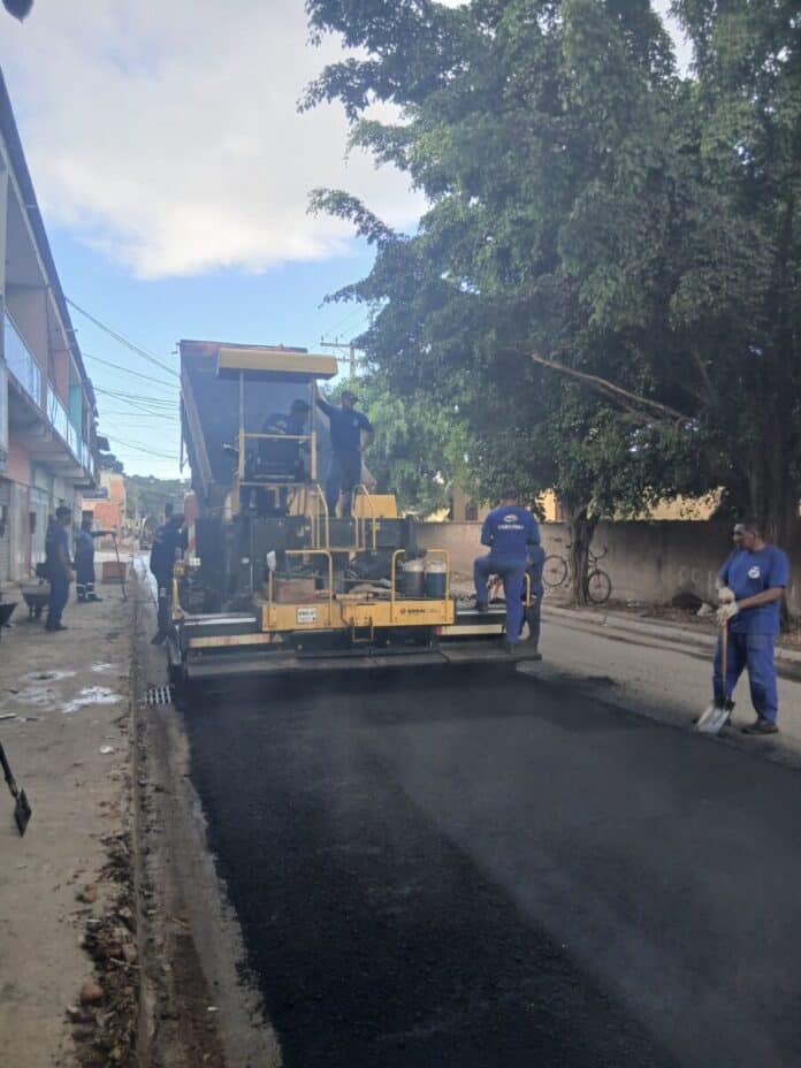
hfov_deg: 53.1
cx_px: 400
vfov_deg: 67.3
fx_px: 802
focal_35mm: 26
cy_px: 534
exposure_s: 1/60
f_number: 1.8
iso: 25
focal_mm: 3.98
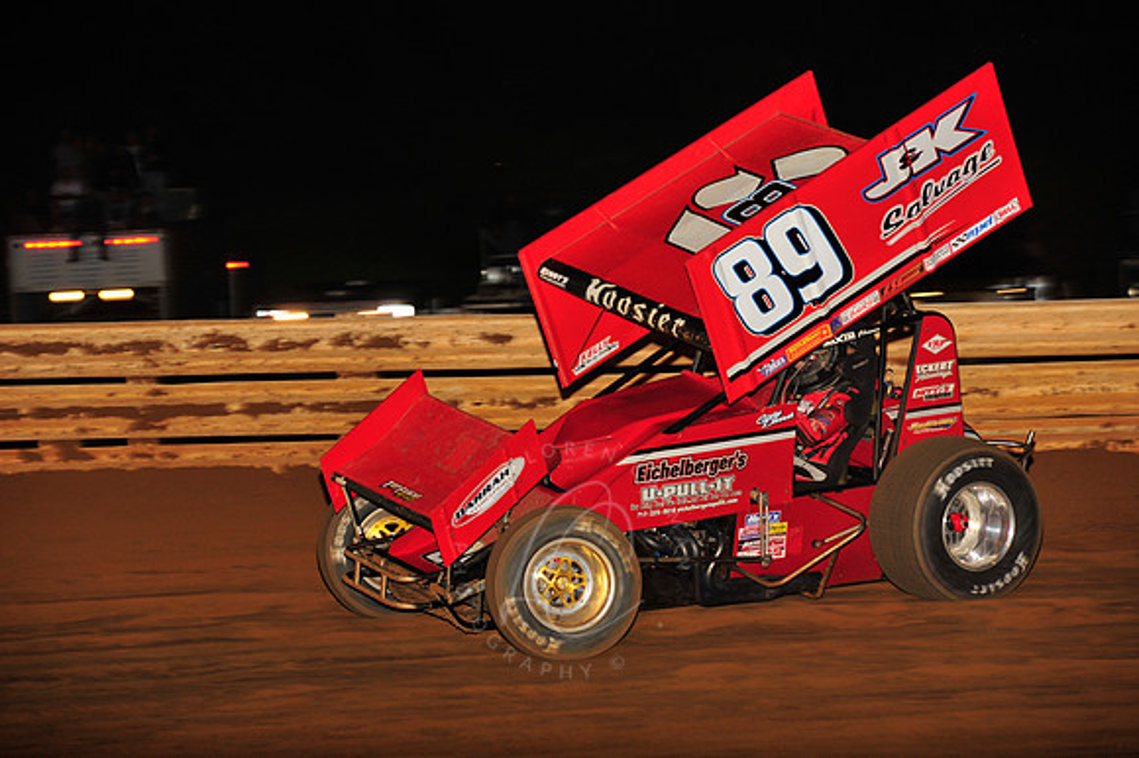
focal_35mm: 155
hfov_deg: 13.3
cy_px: 379
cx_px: 570
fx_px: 4901
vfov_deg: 8.8
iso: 1000
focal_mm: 155
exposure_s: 1/320
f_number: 6.3
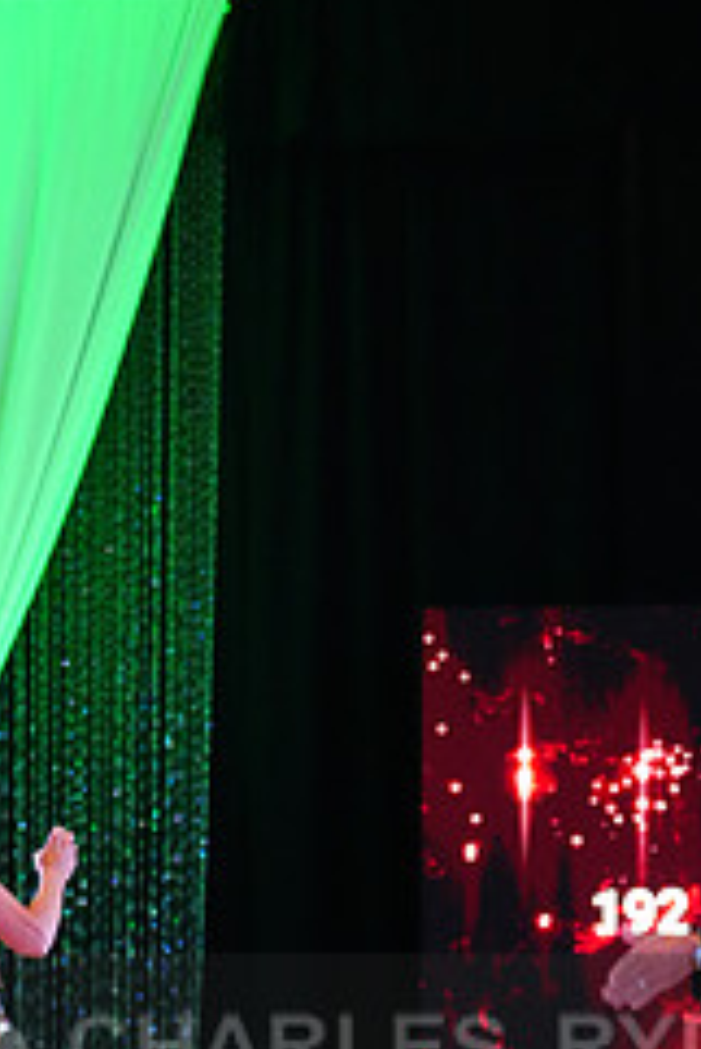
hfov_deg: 7.0
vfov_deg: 10.3
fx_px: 5745
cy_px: 1101
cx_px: 337
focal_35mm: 197
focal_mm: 82
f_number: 2.8
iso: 6400
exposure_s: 1/400
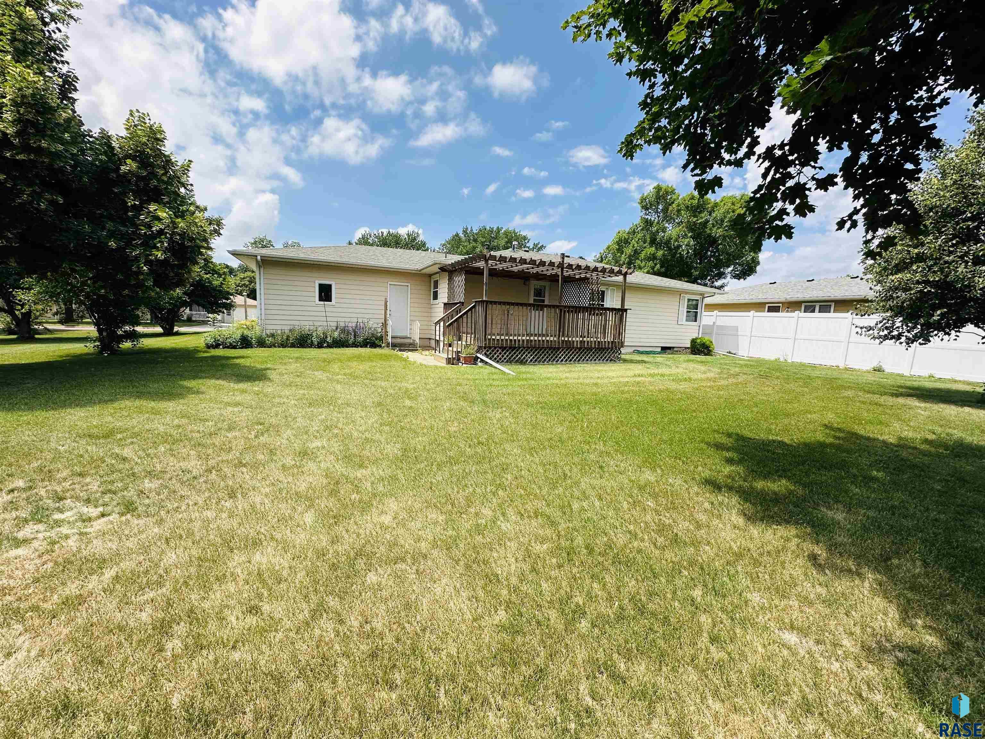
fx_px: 398
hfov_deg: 102.1
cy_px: 370
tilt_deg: -6.6
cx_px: 492
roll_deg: -2.2
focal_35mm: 14
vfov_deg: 85.7
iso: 50
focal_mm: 2.22
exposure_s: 1/1276
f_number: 2.2
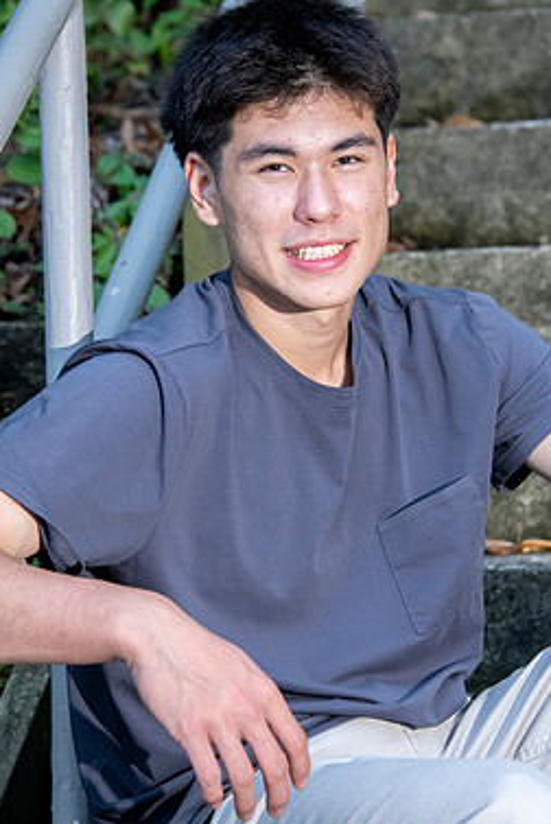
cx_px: 291
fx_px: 3689
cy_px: 385
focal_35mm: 161
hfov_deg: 8.5
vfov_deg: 12.7
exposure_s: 1/160
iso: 5000
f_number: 6.3
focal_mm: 135
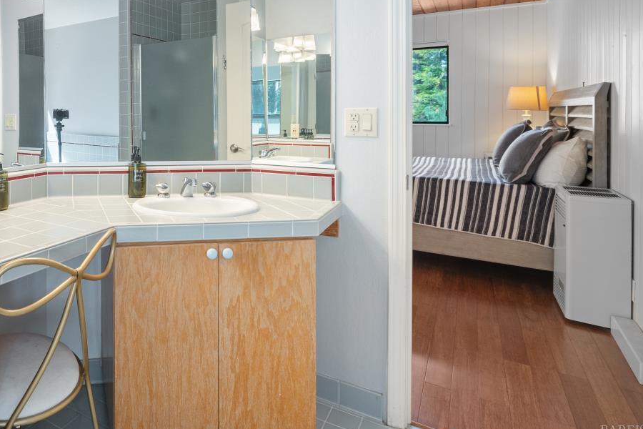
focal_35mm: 25
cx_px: 123
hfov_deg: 64.7
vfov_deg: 48.9
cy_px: 99
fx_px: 446
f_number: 8
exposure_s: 1
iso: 250
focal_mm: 10
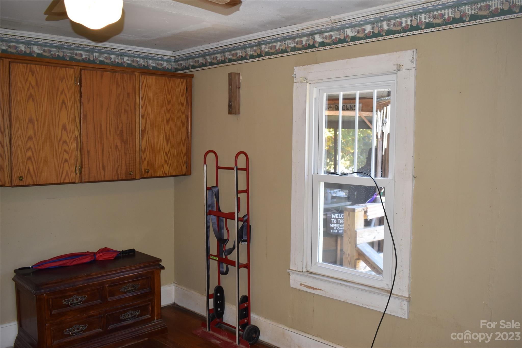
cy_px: 174
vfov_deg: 40.0
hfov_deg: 57.2
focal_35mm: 33
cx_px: 261
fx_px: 478
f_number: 4.5
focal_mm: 22
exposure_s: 1/80
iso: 800
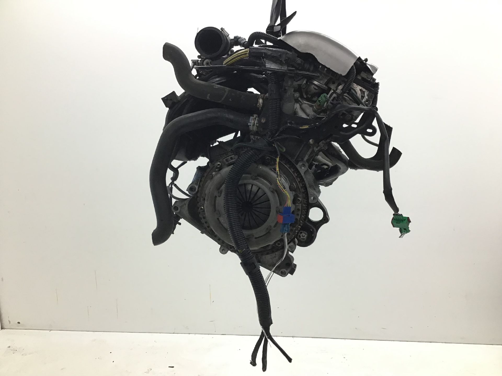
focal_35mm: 31
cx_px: 251
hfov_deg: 58.4
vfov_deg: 45.4
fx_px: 450
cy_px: 188
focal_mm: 3.3
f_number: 2.4
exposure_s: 1/33
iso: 32
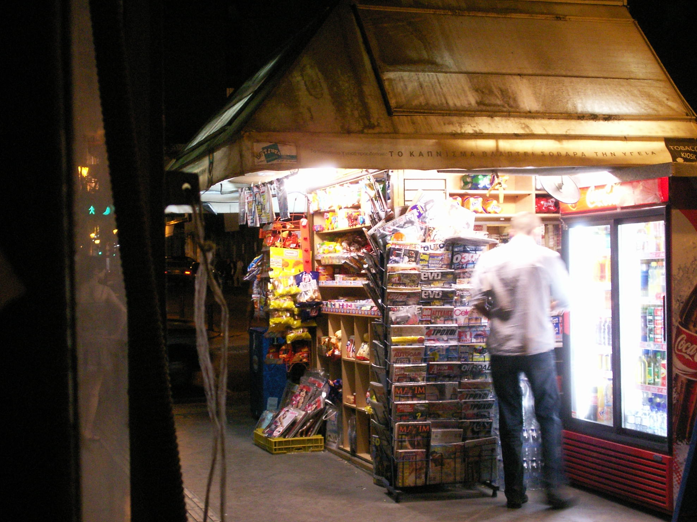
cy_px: 275
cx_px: 327
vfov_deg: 27.5
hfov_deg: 36.2
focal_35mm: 53
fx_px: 1067
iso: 160
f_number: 3.5
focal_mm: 8.7
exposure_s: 1/10
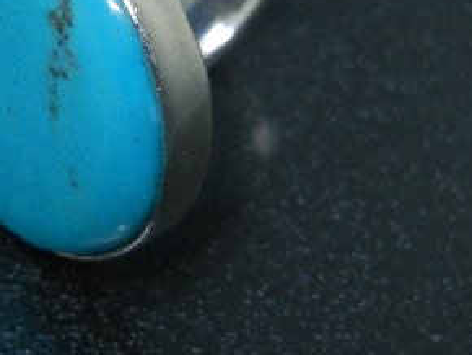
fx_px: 1774
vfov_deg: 11.4
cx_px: 65
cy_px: 81
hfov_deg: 15.0
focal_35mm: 130
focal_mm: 10.6
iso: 418
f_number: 8
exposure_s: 1/30
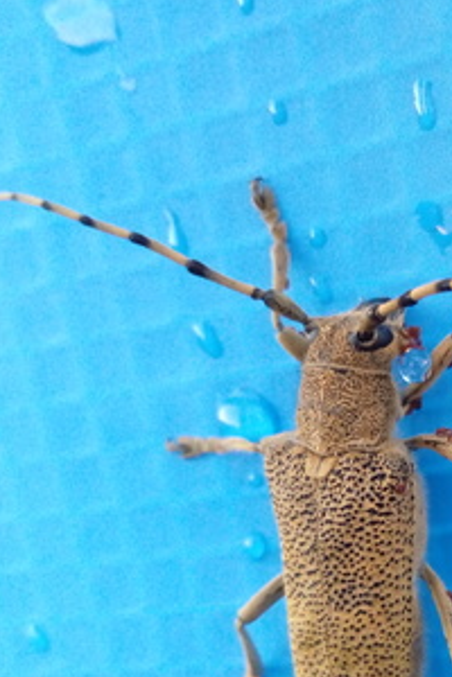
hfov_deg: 22.0
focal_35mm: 60
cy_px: 487
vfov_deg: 32.9
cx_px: 427
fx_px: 1130
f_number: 2
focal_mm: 3.5
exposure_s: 1/100
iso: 288
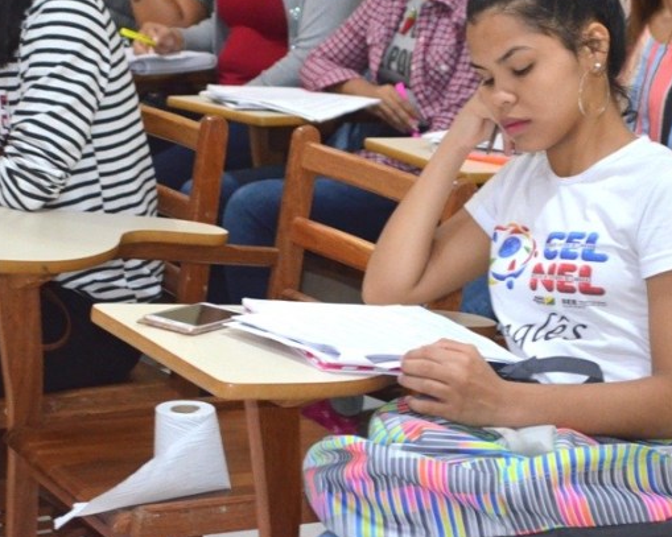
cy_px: 149
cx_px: 374
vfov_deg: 13.4
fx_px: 2287
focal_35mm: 115
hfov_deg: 16.7
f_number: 5.3
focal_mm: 46
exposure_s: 1/60
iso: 3200
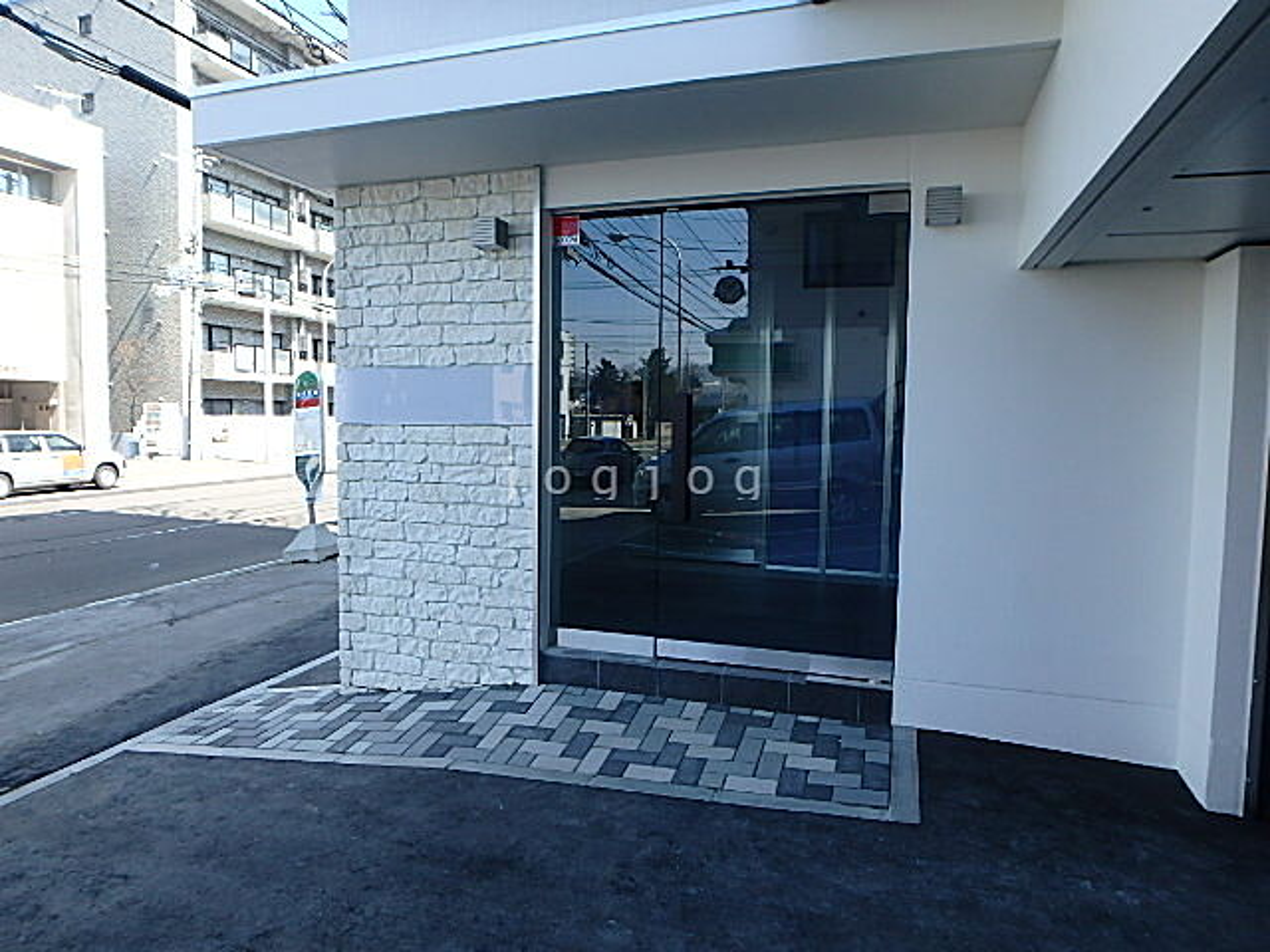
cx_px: 635
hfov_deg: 79.0
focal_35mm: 21
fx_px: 770
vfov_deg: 63.4
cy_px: 476
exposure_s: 1/250
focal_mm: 3.7
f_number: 3.5
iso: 125
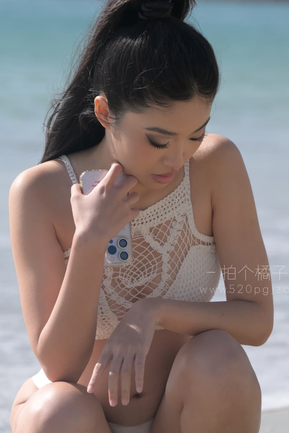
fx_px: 2745
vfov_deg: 9.0
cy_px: 263
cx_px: 124
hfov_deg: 6.0
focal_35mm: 228
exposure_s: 1/1250
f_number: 6.3
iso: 320
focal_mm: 160
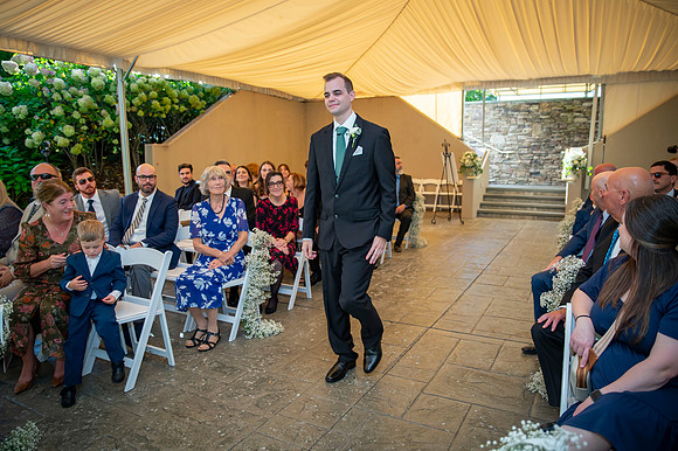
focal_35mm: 24
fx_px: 459
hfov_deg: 72.9
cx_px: 339
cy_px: 226
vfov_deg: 52.4
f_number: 2.8
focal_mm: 24
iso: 800
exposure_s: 1/1250
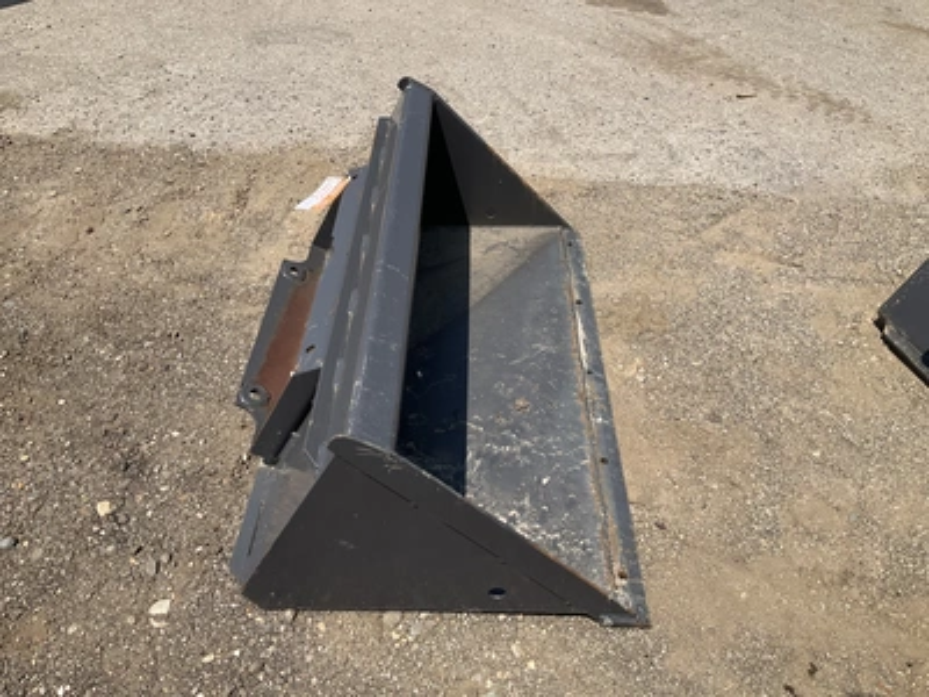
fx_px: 778
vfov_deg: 48.2
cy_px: 348
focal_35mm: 29
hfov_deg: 61.7
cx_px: 464
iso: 25
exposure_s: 1/1912
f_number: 1.8
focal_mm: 3
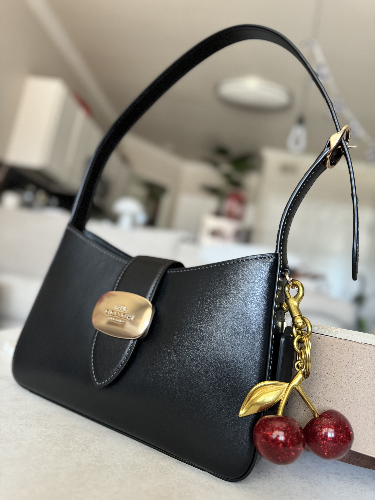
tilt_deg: +5.4
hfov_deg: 56.8
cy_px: 250
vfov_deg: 71.6
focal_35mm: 24
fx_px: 347
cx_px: 188
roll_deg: -11.7
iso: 500
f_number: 1.78
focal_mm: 6.76
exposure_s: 1/60
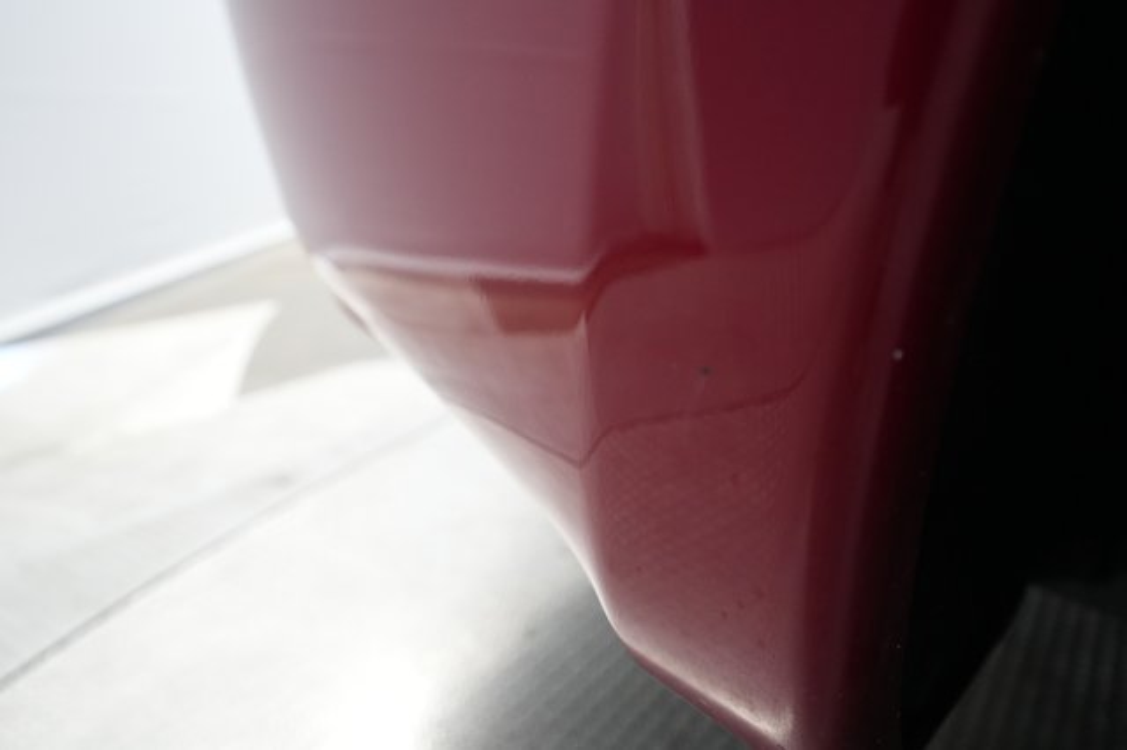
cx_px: 564
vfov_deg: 46.4
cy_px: 375
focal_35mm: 28
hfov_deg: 65.5
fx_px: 876
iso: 4000
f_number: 5.6
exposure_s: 1/80
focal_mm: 28
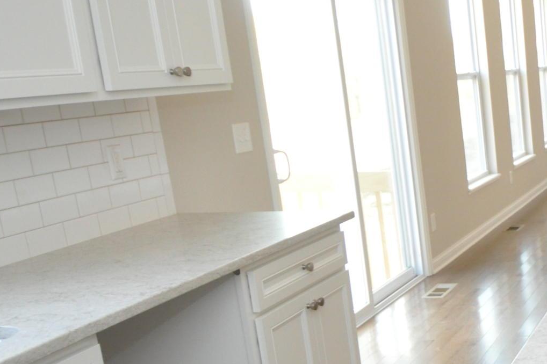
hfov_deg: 28.1
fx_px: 805
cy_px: 276
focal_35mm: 53
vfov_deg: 25.2
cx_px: 775
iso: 1000
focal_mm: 12
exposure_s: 1/80
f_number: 4.5
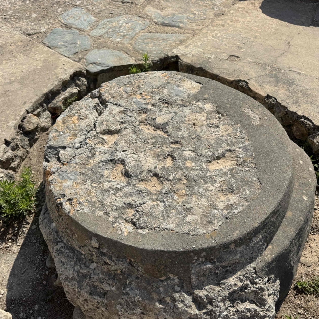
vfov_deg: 55.6
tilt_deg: -50.6
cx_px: 158
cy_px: 164
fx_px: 302
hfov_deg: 55.6
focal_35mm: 29
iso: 80
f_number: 1.78
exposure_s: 1/7092
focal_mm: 6.76
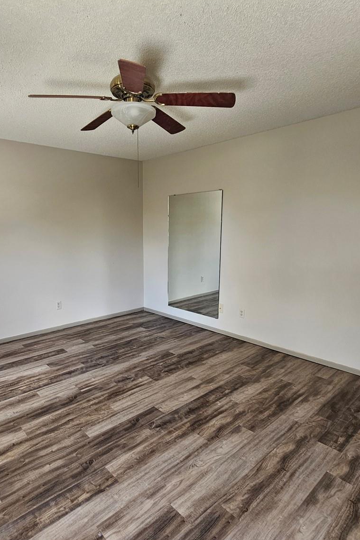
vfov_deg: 86.9
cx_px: 140
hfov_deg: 63.8
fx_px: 285
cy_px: 277
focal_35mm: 19
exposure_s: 1/77
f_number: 2.2
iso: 125
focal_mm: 2.2
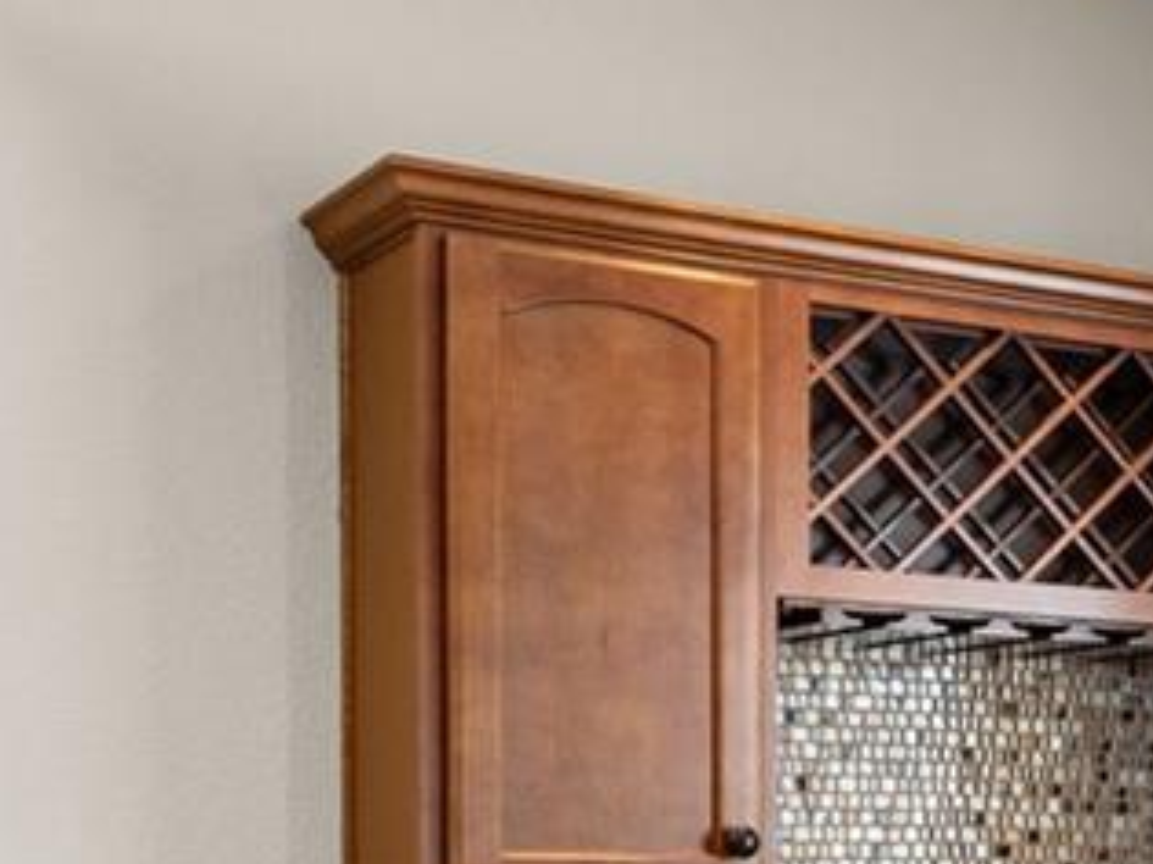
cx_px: 1816
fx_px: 2887
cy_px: 948
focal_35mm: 87
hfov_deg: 19.2
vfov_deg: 16.5
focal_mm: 11.7
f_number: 8
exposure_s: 1/2.5
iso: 320
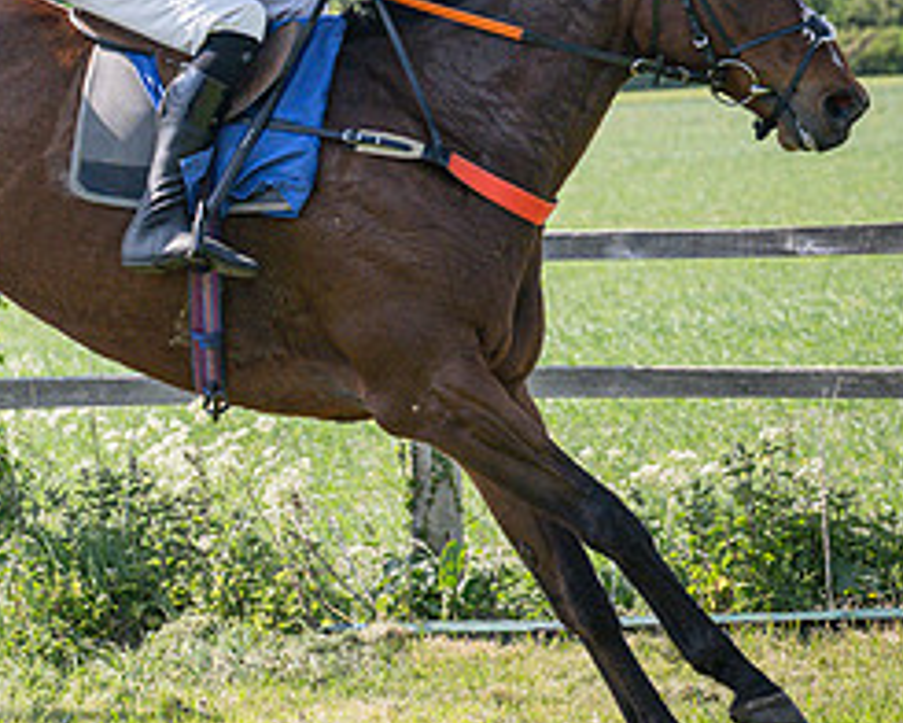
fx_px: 6708
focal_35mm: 251
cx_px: -27
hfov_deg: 7.7
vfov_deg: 6.2
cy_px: 207
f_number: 4
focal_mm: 70
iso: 400
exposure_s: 1/3200
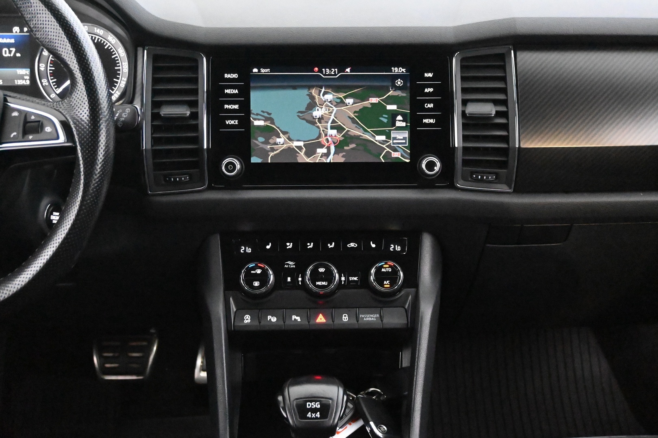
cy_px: 219
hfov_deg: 47.2
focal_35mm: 41
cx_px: 329
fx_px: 754
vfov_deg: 32.4
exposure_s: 1/40
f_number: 4.5
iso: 22800
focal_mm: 27.5
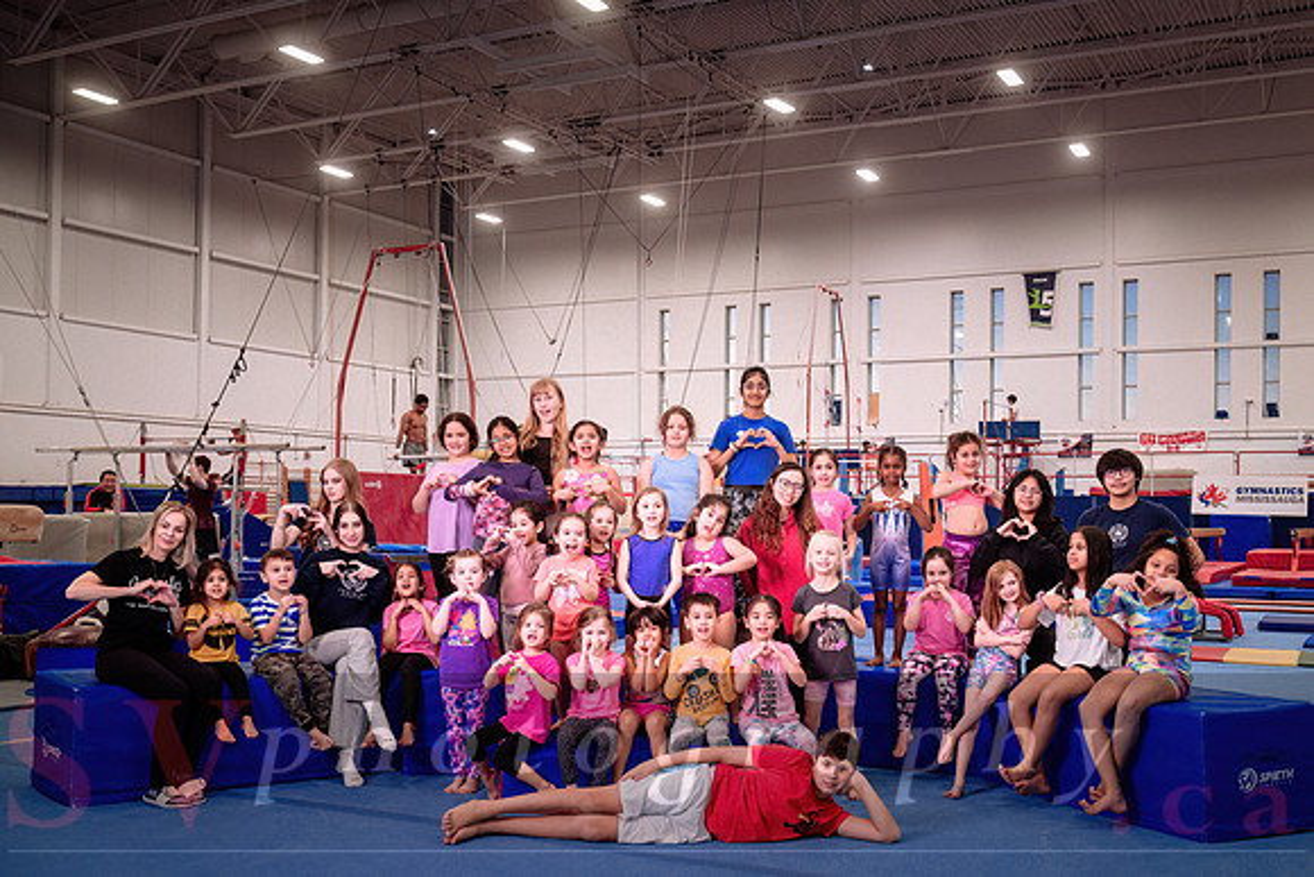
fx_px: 1330
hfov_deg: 52.5
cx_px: 725
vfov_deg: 36.4
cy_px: 484
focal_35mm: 36
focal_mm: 33
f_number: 6.3
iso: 1600
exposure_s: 1/160
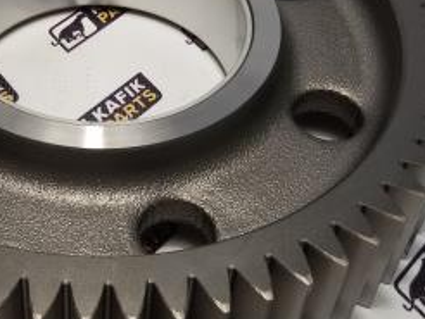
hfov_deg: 28.0
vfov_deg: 21.6
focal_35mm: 68
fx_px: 836
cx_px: 97
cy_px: 108
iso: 40
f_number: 2.4
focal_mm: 2.93
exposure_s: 1/33
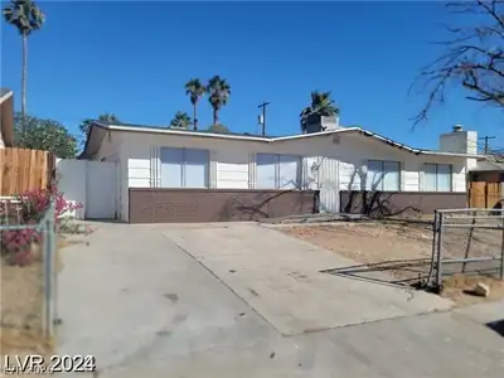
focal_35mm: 25
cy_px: 189
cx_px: 252
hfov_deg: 69.4
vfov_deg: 54.9
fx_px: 364
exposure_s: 1/1182
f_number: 1.8
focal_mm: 7
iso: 20
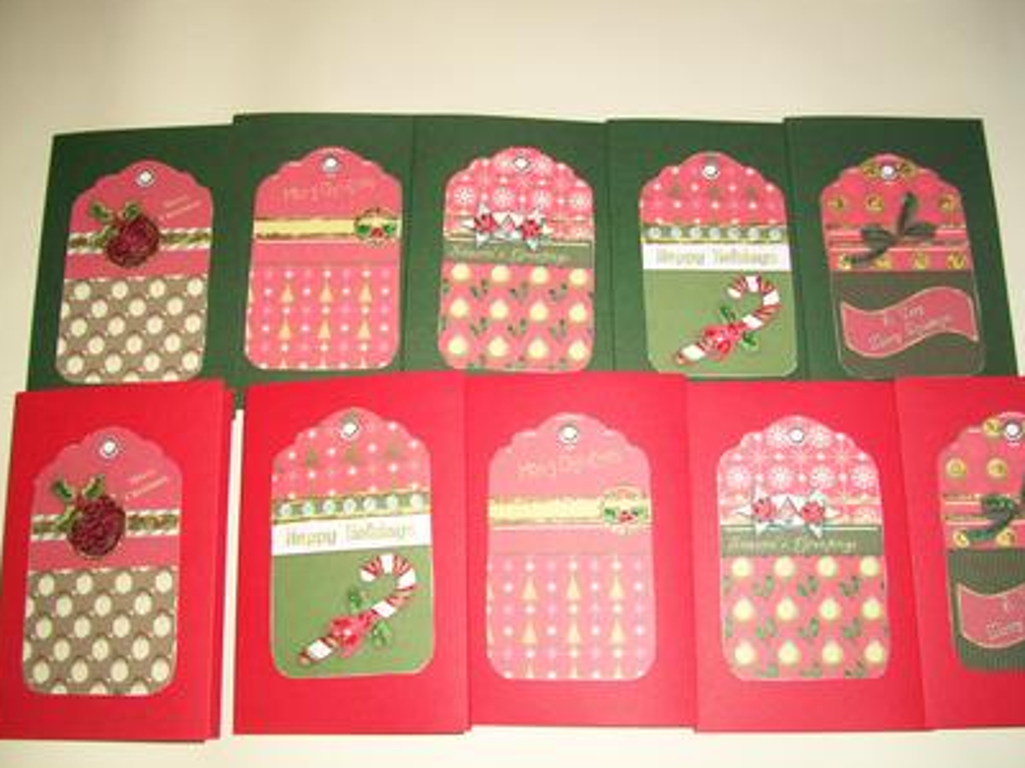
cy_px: 415
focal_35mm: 36
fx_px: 1066
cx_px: 559
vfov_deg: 39.6
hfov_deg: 51.3
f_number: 2.9
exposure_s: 1/40
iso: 80
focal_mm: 5.7
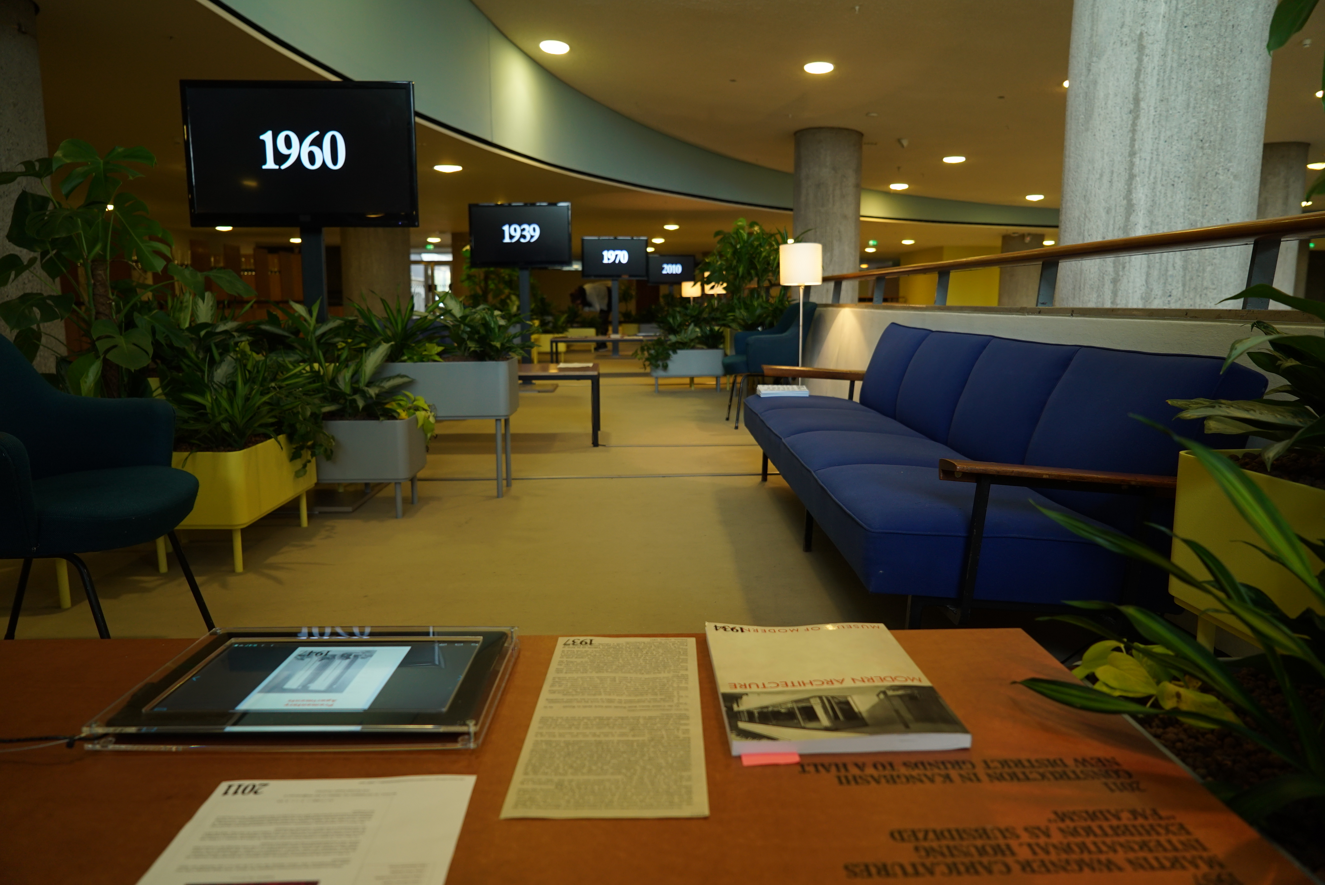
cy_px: 442
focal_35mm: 24
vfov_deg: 53.2
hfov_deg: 73.7
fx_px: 884
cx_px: 662
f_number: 4
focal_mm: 24
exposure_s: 1/40
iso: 640
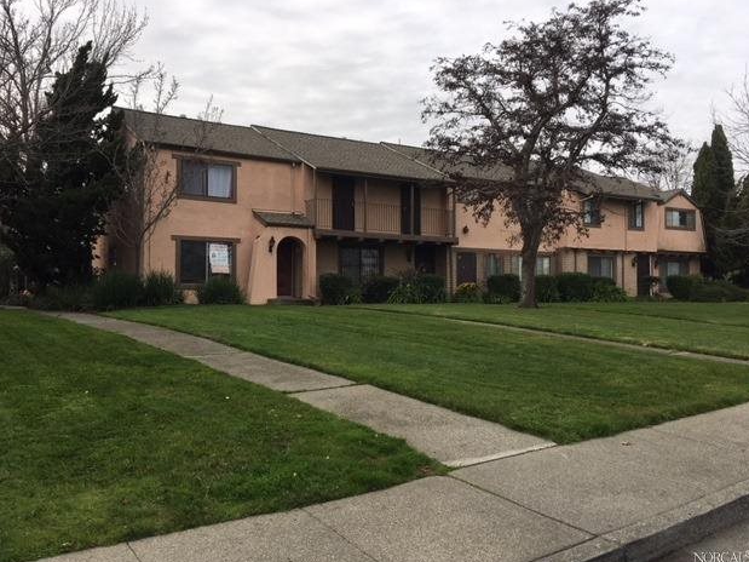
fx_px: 649
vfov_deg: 46.8
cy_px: 286
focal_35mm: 30
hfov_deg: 60.0
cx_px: 368
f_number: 2.2
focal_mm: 4.15
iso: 25
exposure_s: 1/516
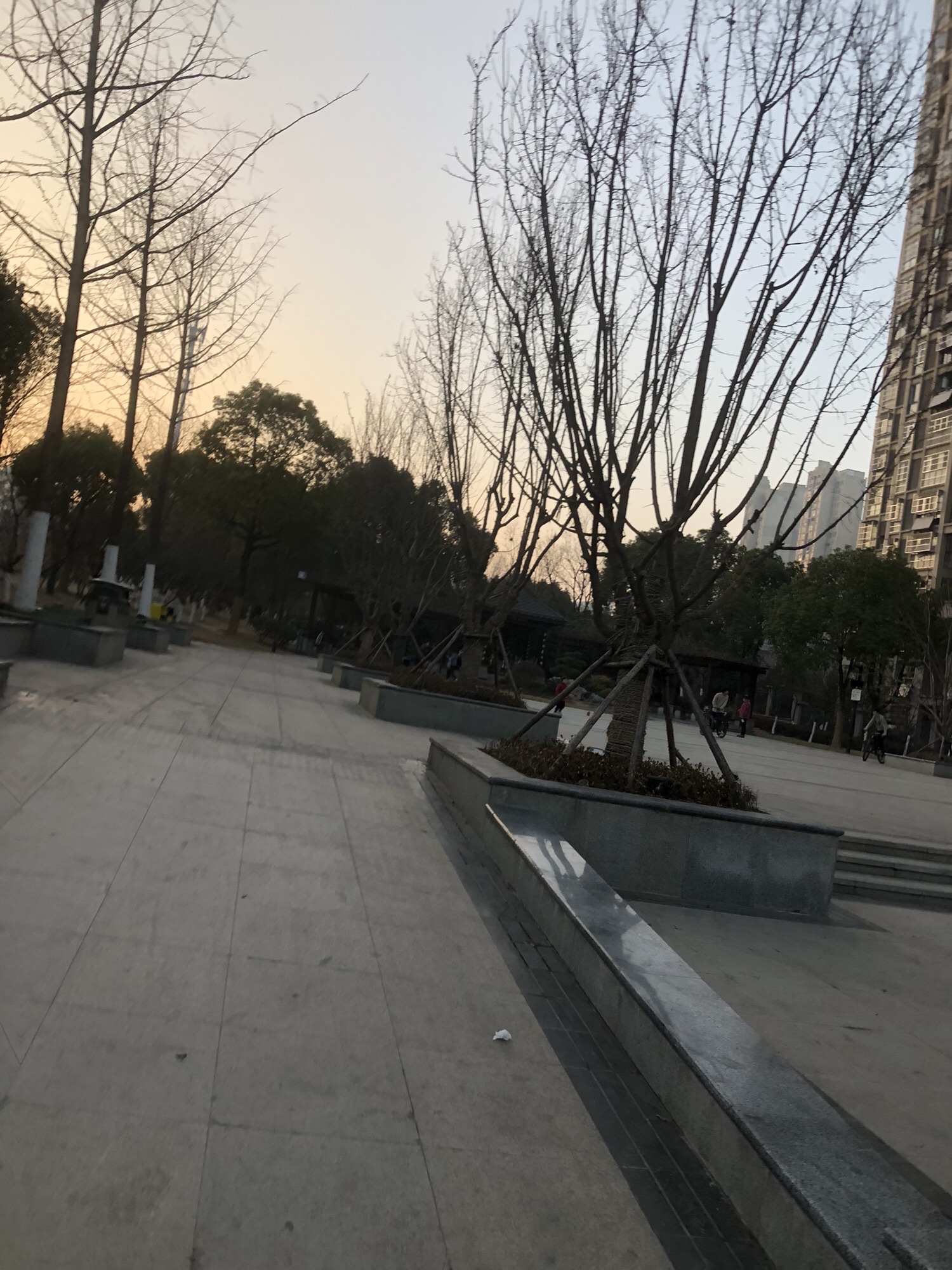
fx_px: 1027
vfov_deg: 63.4
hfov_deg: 49.7
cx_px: 476
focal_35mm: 28
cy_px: 635
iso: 20
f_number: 1.8
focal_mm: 3.99
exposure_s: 1/201
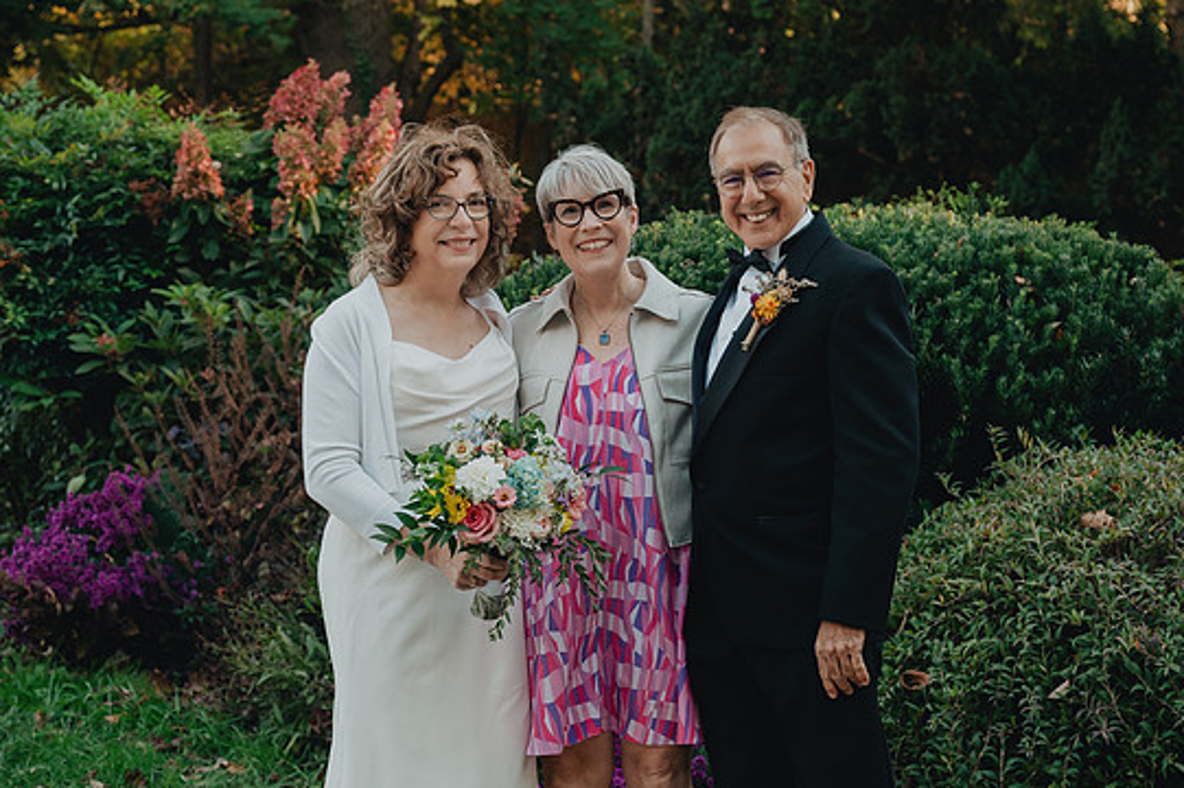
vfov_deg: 19.7
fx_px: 2268
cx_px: 628
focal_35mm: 69
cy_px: 395
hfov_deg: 29.3
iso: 1000
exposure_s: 1/320
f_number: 5
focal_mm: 62
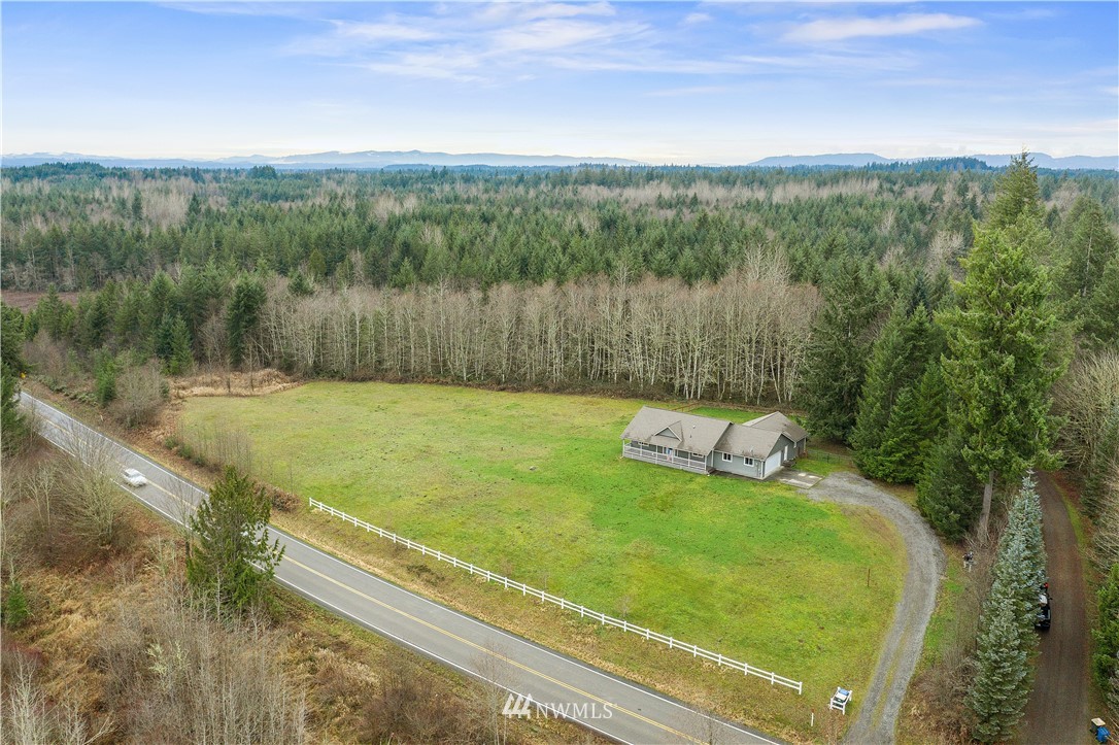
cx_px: 560
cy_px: 372
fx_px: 870
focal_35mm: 28
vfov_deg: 46.4
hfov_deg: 65.5
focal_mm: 10.26
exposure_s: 1/13
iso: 200
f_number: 4
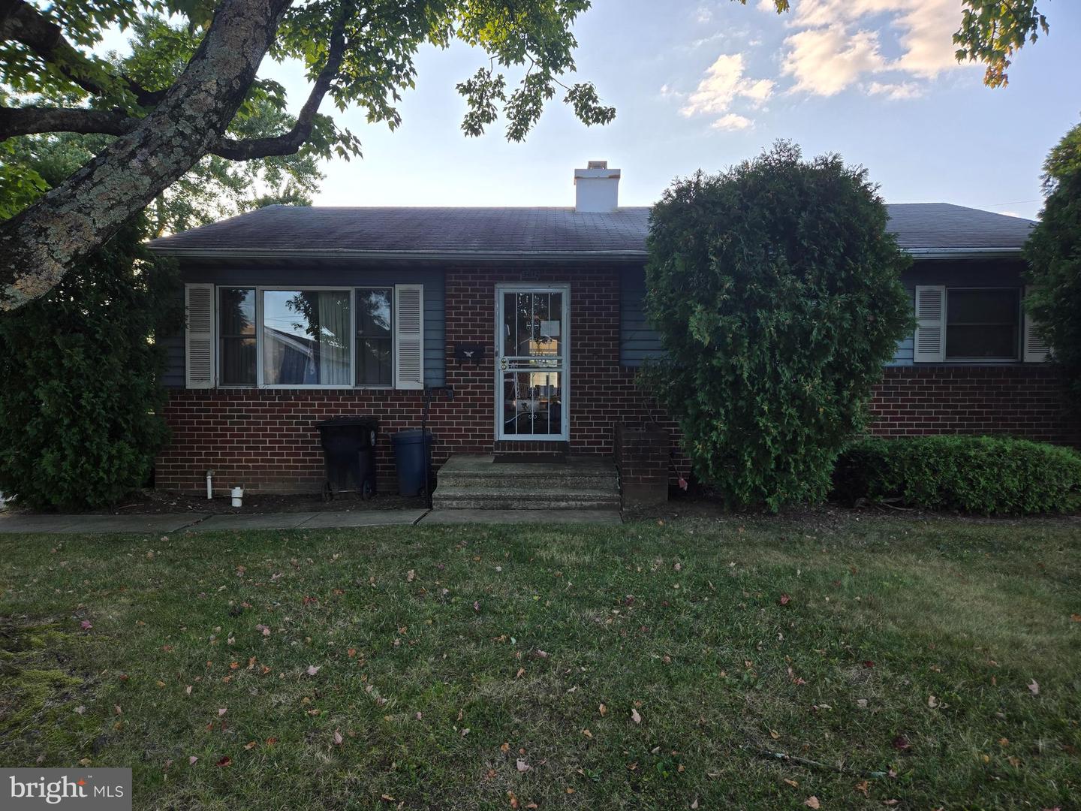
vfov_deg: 58.9
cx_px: 540
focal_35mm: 23
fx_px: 718
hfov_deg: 73.9
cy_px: 406
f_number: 1.8
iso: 25
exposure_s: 1/267
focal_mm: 5.4
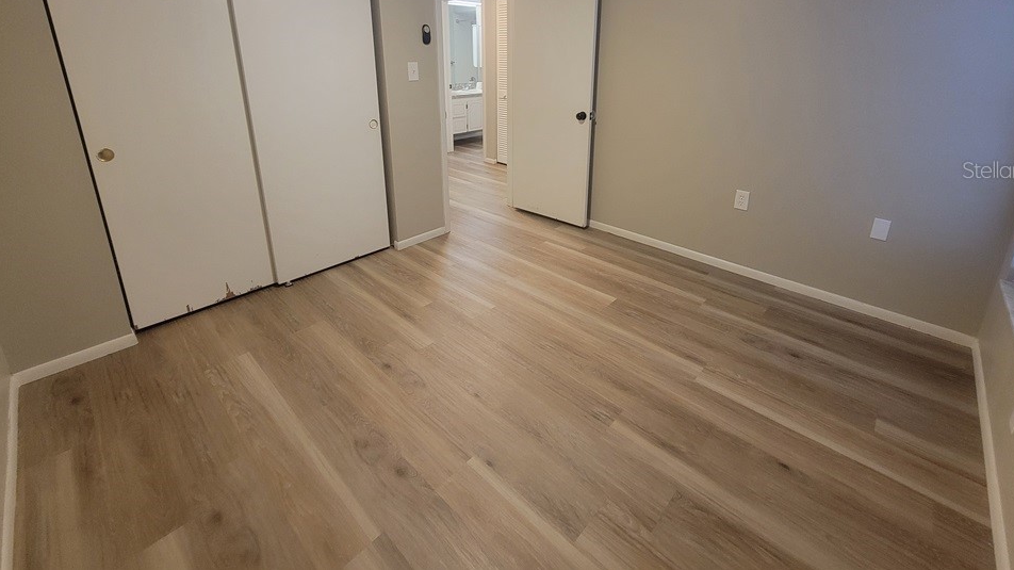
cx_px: 526
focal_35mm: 15
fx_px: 403
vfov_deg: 67.6
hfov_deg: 103.0
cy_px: 169
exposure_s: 1/30
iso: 320
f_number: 2.2
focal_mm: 2.2
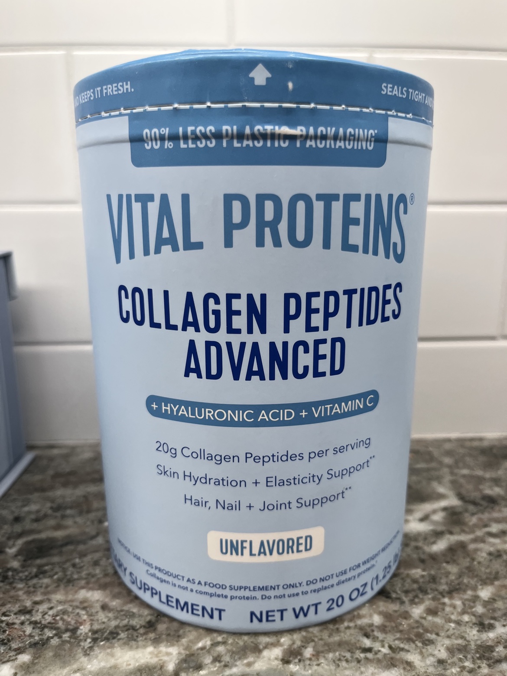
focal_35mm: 26
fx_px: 508
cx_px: 254
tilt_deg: -14.4
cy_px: 338
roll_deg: -0.1
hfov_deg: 53.1
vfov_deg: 67.3
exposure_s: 1/120
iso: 50
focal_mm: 5.1
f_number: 1.6
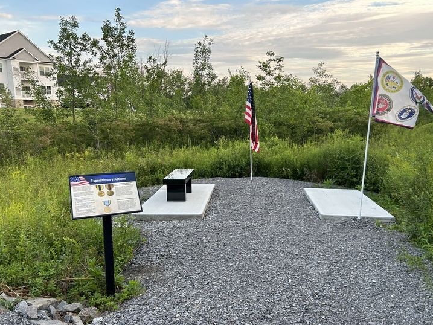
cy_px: 181
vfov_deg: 48.2
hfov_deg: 61.6
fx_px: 363
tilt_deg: -8.6
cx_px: 222
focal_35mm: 29
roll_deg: -3.3
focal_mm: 5.7
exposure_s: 1/251
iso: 40
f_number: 1.5
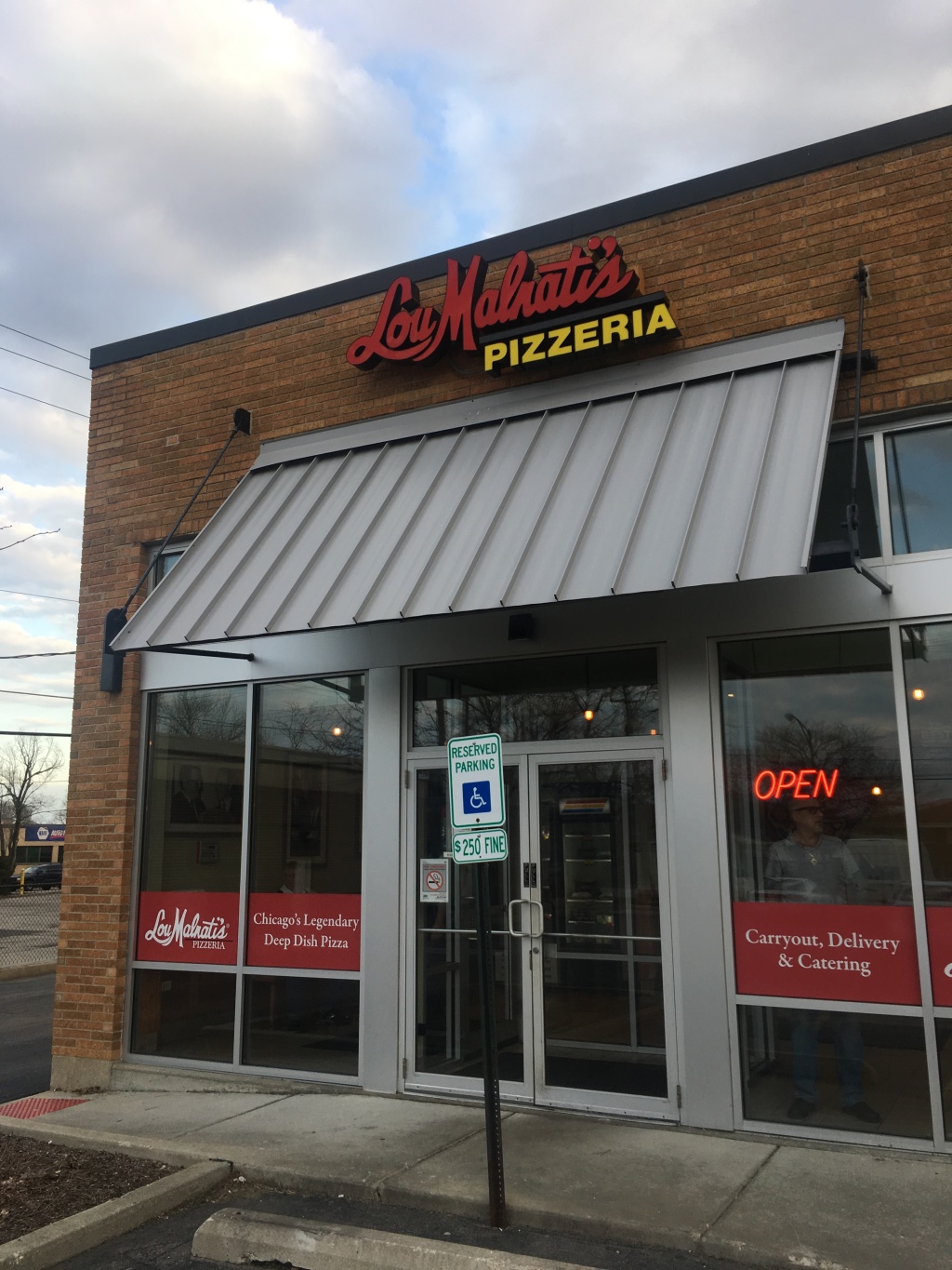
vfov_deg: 61.7
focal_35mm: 29
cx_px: 476
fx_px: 1063
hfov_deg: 48.2
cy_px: 635
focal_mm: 4.15
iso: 25
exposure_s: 1/199
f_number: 2.2
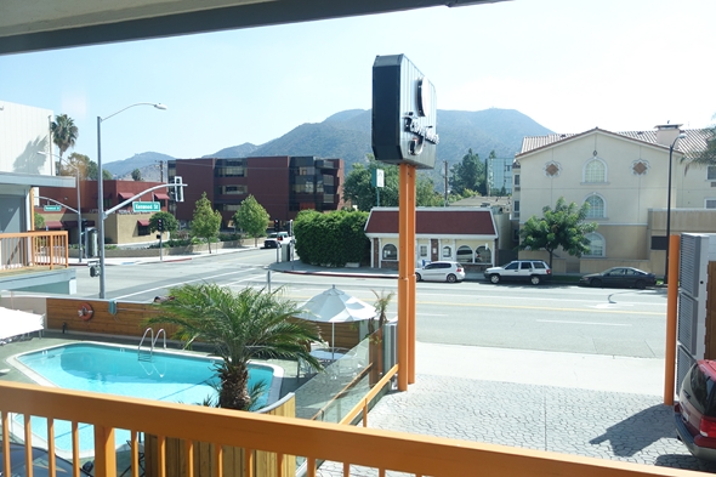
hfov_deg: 65.5
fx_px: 557
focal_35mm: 28
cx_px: 358
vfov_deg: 46.4
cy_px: 238
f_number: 1.8
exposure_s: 1/1600
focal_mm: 10.4
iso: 125
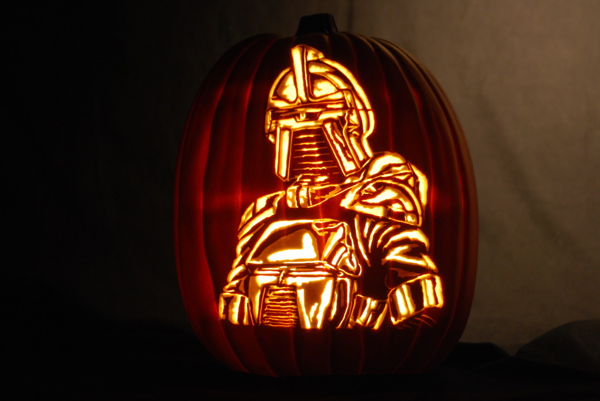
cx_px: 300
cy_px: 200
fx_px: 1452
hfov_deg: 23.3
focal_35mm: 87
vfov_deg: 15.8
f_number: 4.5
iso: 400
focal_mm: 58
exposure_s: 1/20
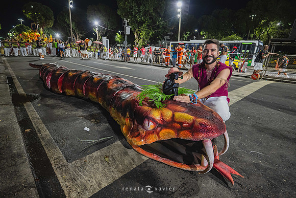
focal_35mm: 18
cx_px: 148
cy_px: 99
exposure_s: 1/60
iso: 1250
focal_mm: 18.5
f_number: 4
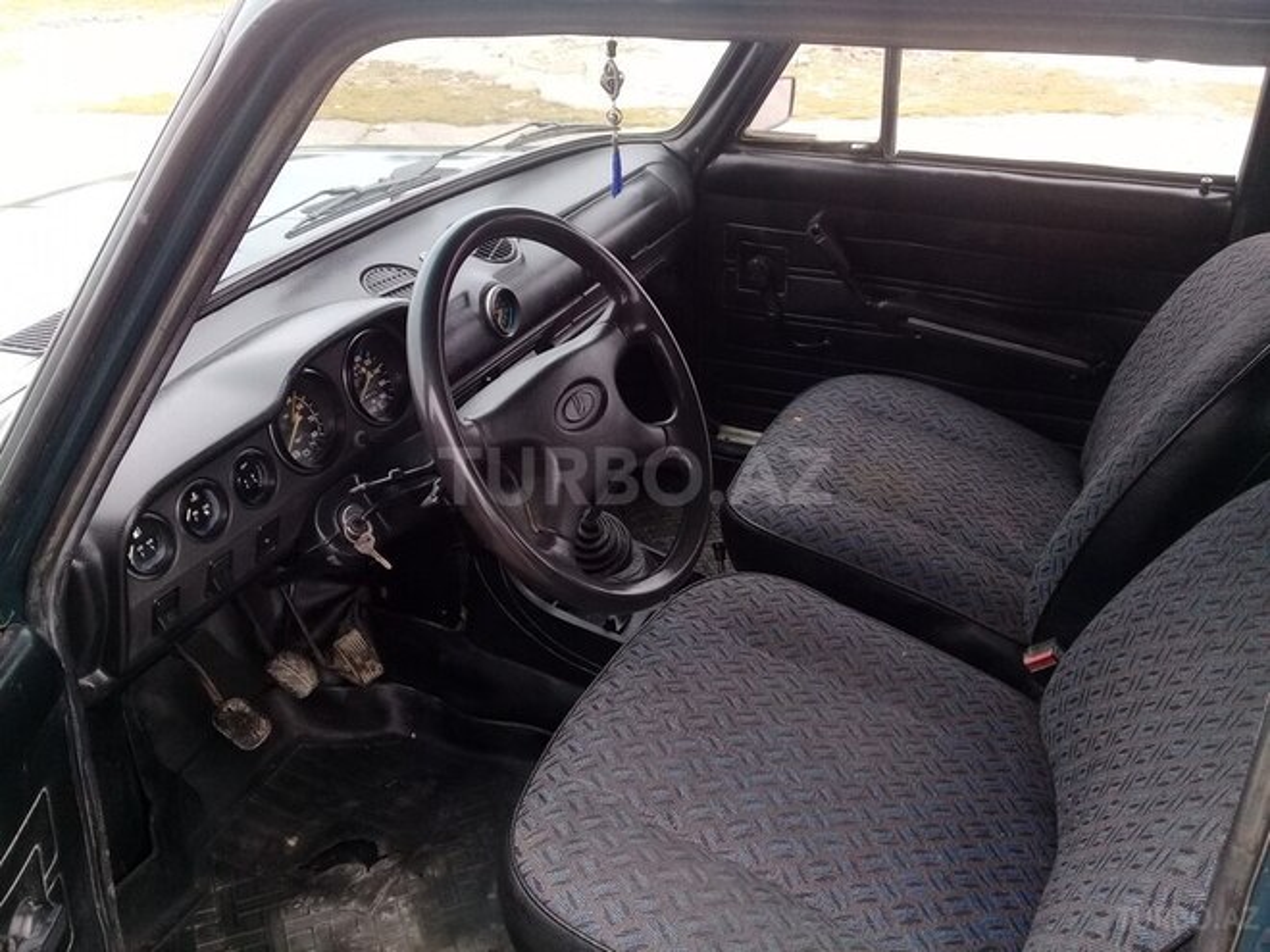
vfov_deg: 45.4
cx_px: 635
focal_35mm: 31
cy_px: 476
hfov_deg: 58.4
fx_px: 1137
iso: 64
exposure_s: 1/116
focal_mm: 3.3
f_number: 2.2
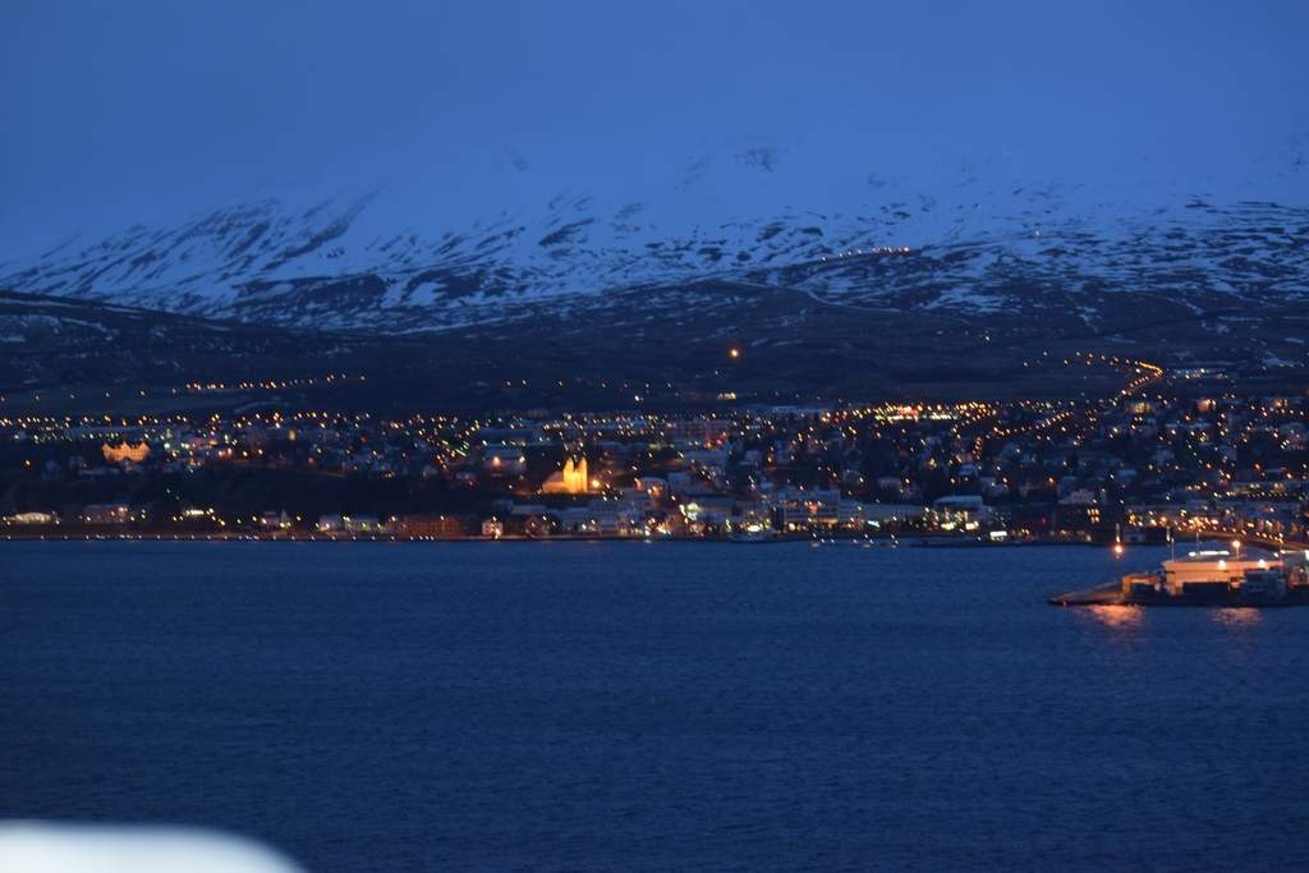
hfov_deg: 24.6
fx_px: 3000
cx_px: 654
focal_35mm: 82
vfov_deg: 16.6
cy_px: 436
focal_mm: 55
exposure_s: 1/10
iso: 800
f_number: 4
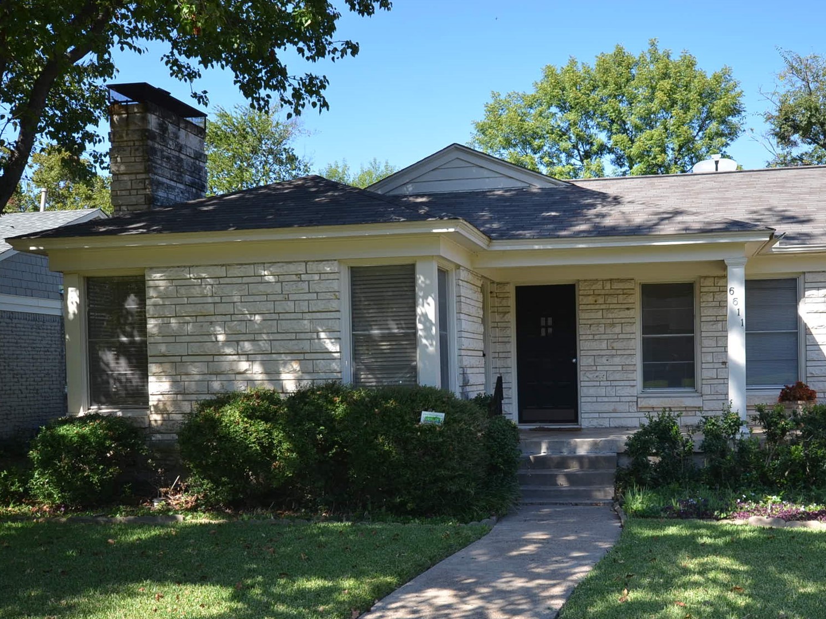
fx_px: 1002
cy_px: 372
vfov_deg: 34.2
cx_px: 519
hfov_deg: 44.4
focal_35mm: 42
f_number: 8
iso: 200
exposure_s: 1/250
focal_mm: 20
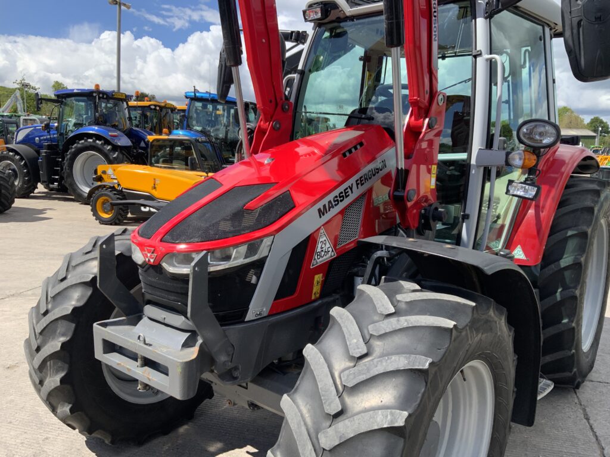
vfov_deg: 48.2
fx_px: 511
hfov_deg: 61.7
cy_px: 228
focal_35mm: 29
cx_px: 305
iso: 16
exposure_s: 1/978
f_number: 1.8
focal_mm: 3
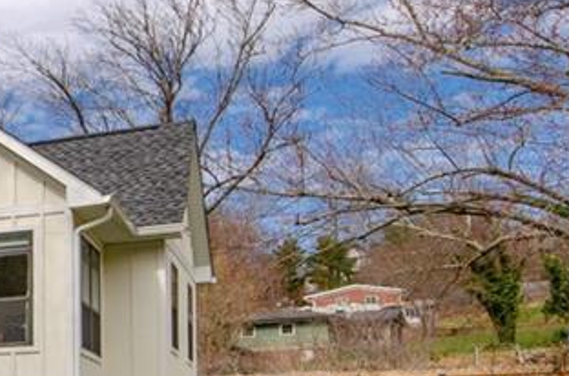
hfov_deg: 22.5
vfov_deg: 19.4
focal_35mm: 69
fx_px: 1087
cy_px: 287
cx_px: -345
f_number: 10
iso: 100
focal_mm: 14
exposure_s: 1/200
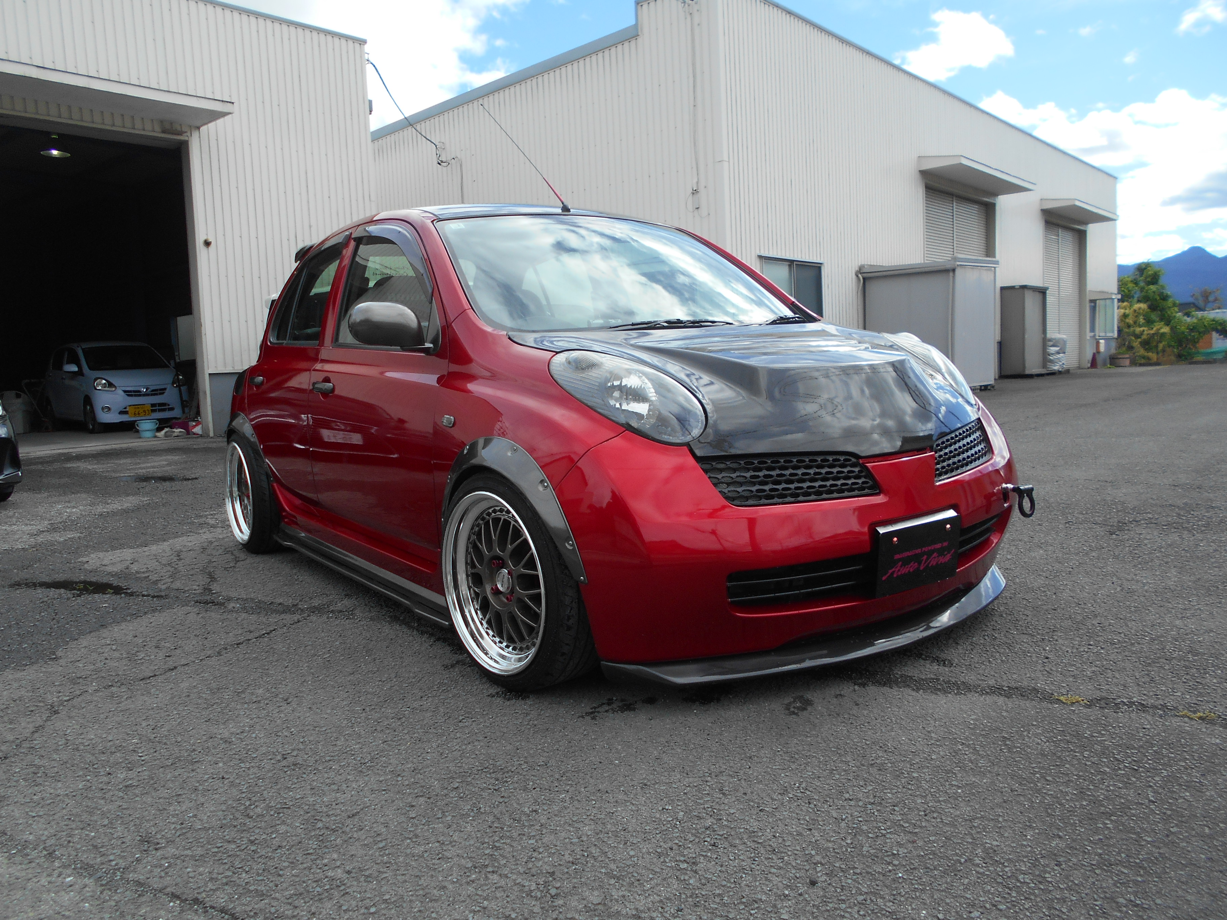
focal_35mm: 26
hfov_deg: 67.3
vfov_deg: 53.1
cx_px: 614
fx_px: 922
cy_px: 460
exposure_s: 1/640
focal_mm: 4.6
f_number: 3.2
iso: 80
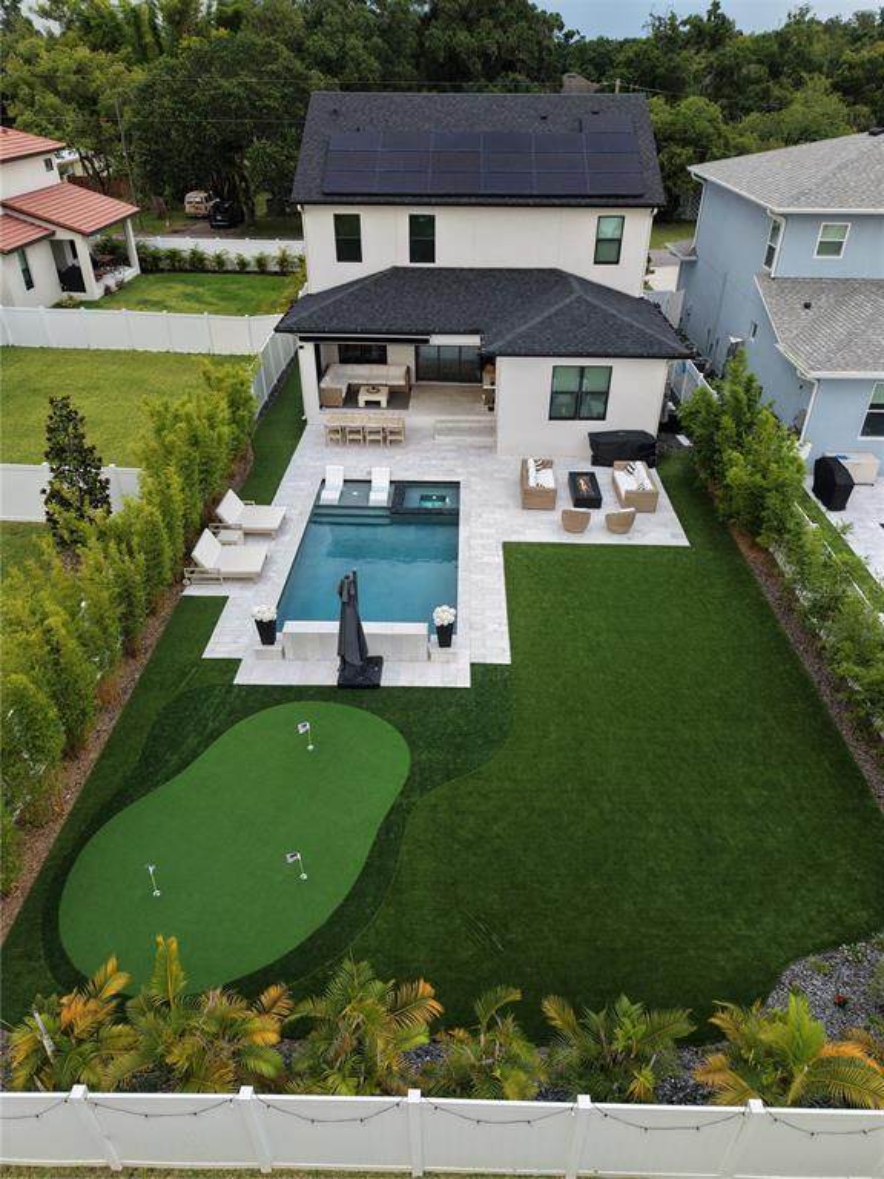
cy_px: 590
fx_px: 817
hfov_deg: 56.8
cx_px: 442
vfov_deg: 71.6
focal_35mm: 24
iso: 200
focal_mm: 8.67
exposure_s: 1/200
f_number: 1.8
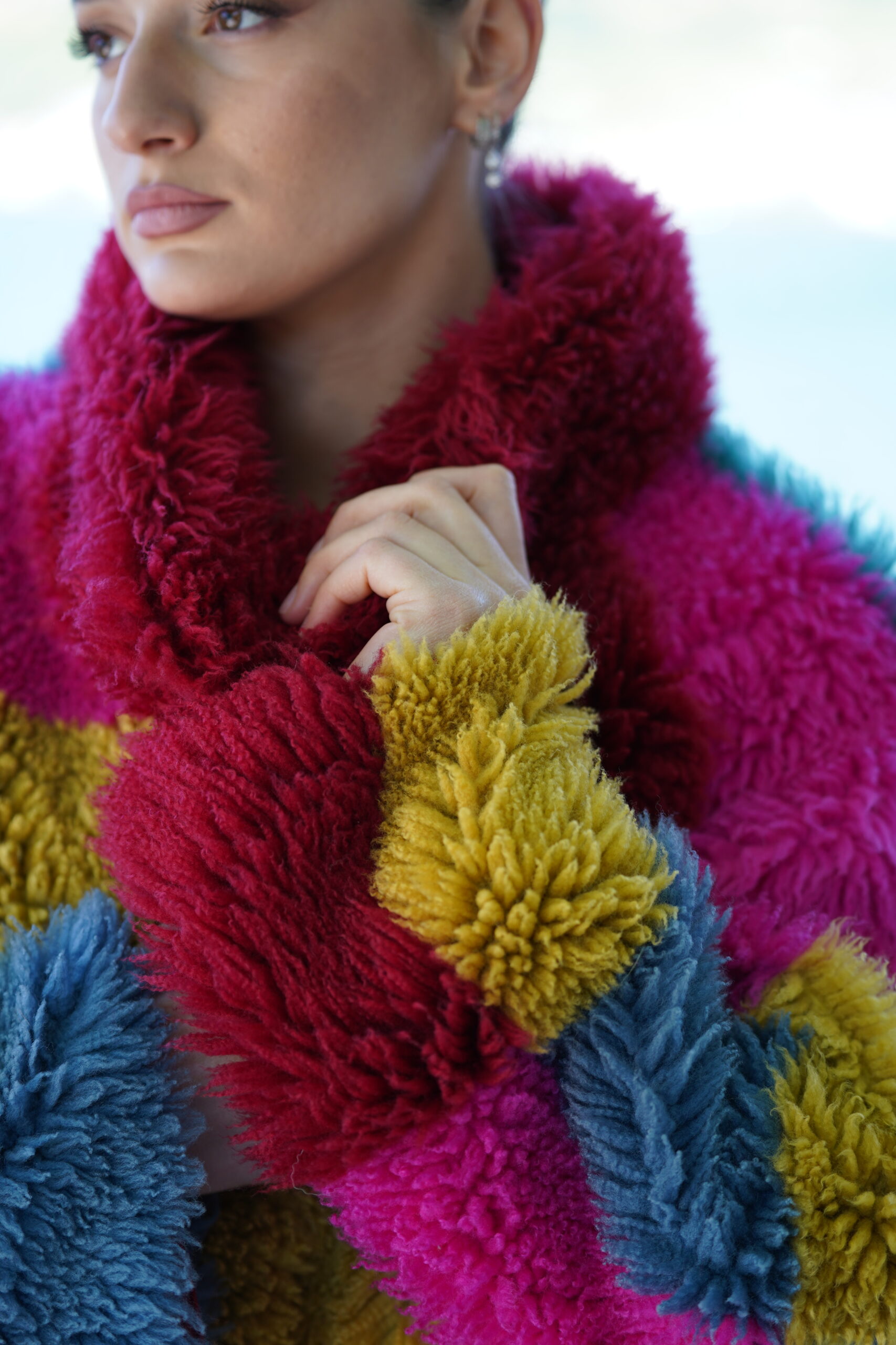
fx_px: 2613
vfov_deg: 28.8
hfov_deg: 19.5
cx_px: 448
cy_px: 672
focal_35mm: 70
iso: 200
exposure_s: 1/250
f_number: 2.8
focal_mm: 70
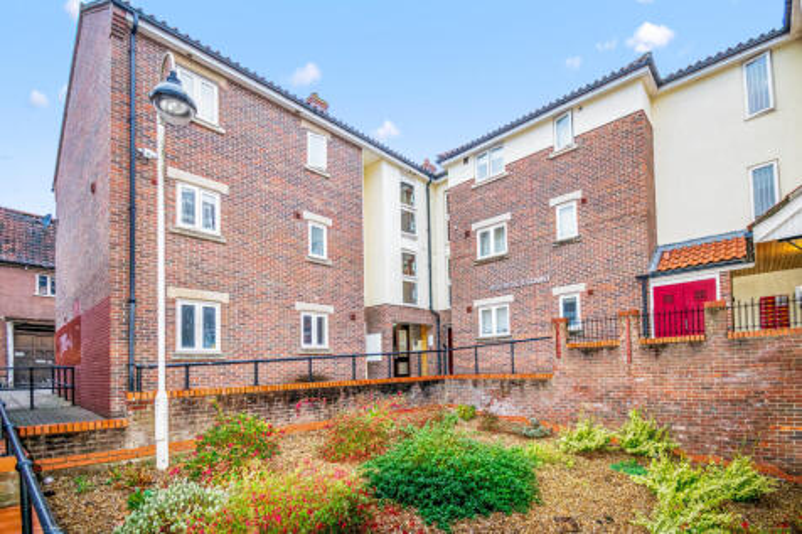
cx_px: 401
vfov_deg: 77.3
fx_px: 334
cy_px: 267
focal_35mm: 15
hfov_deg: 100.4
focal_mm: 10
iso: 640
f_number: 5.6
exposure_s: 1/125
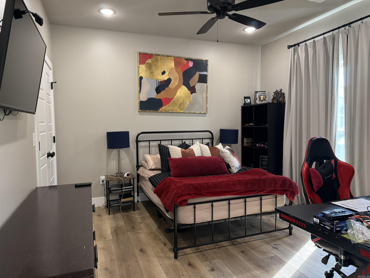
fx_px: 257
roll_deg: +0.7
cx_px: 185
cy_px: 139
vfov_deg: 56.8
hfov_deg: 71.6
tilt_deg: -3.8
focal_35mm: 24
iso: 320
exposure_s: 1/120
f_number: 1.78
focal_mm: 6.76
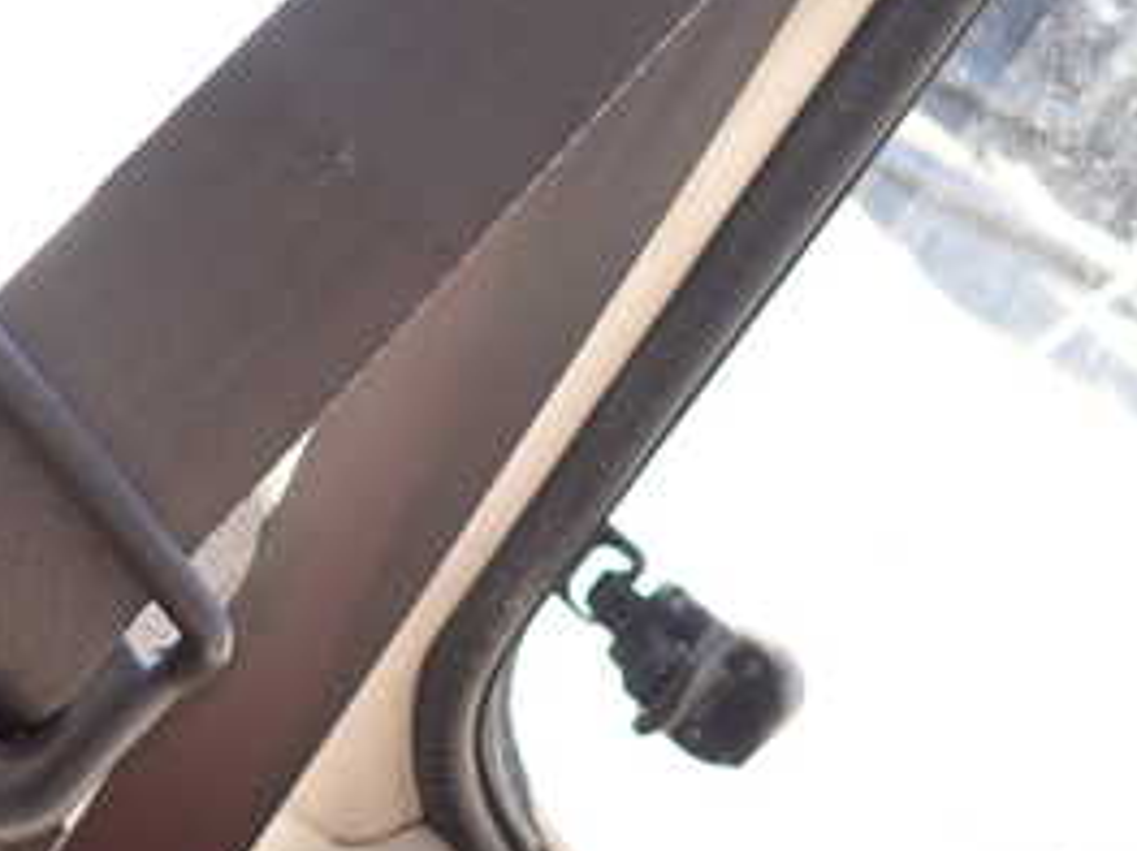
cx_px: 372
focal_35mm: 57
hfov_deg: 33.5
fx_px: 1871
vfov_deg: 25.5
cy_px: 259
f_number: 2
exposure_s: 1/80
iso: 100
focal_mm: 4.5
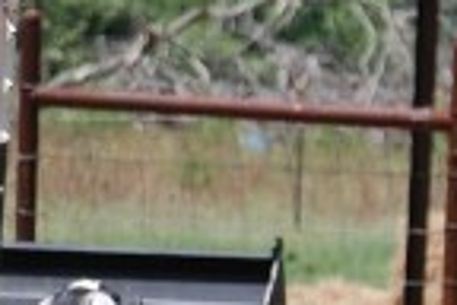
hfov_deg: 1.8
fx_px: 14407
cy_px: 677
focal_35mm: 1135
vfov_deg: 1.2
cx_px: 1036
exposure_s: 1/500
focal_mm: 95
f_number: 5.6
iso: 180
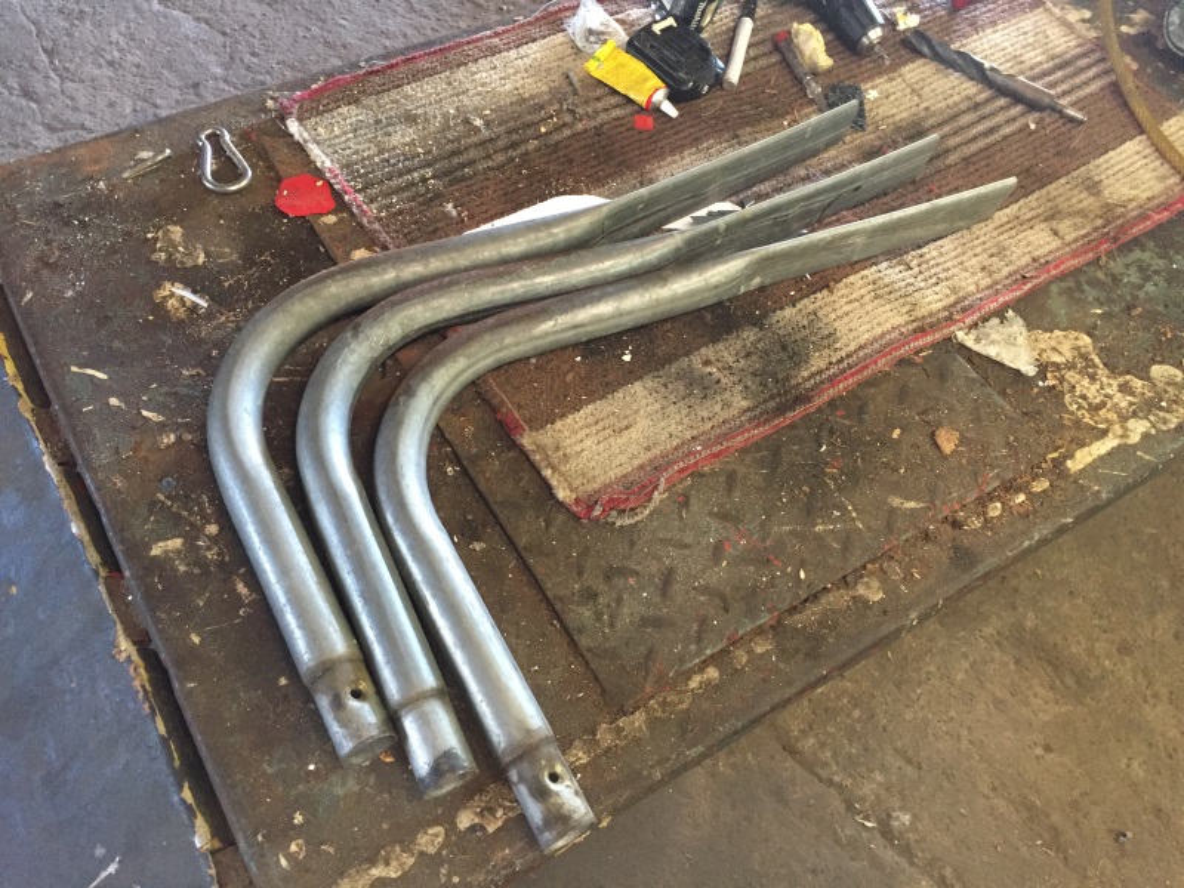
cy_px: 444
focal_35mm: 29
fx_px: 992
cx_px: 592
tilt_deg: -57.3
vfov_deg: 48.2
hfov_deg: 61.7
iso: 250
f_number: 2.2
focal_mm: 4.15
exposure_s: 1/20
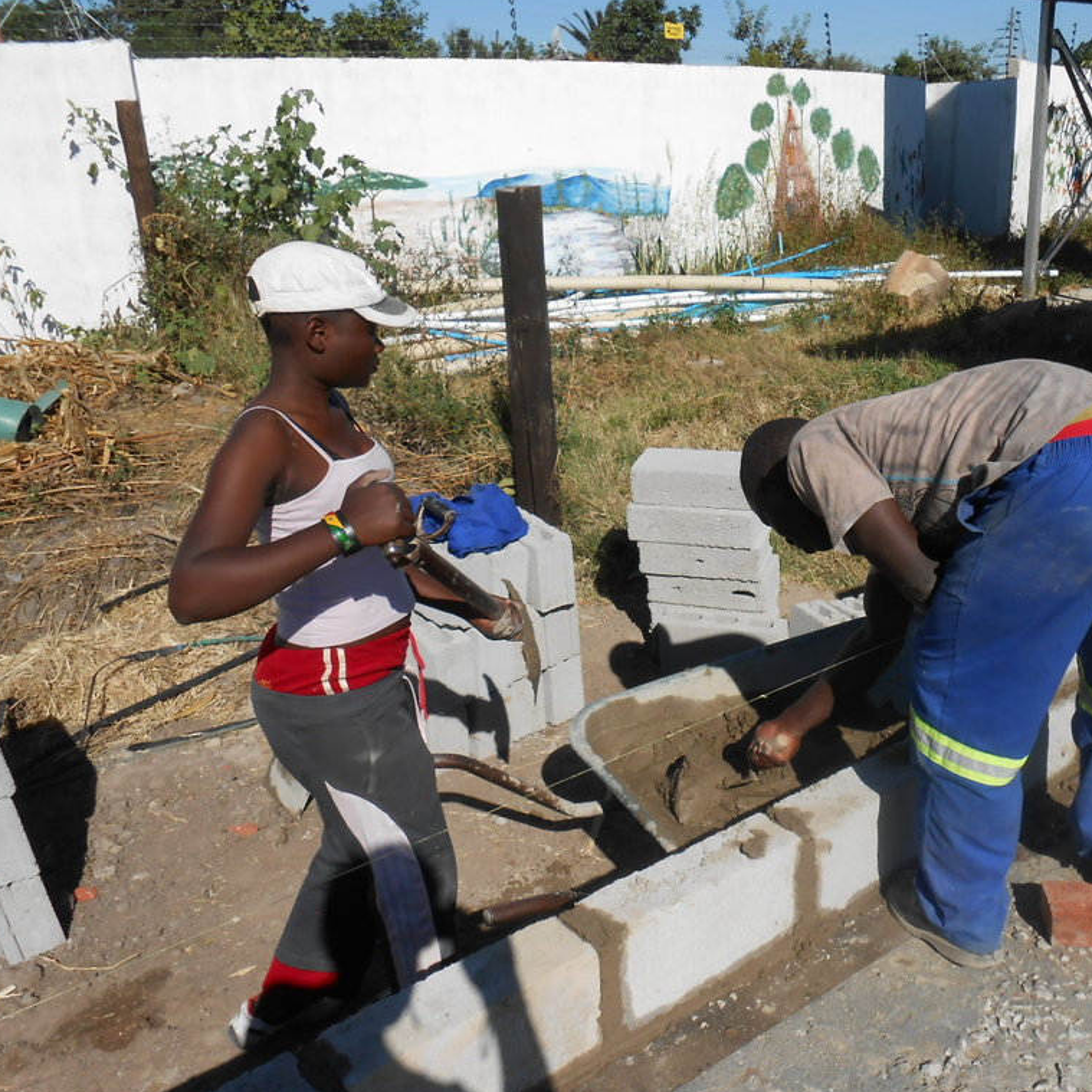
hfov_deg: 51.7
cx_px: 718
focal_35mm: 31
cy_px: 547
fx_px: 1106
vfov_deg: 52.5
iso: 80
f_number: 3.5
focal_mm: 4.6
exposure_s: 1/1250
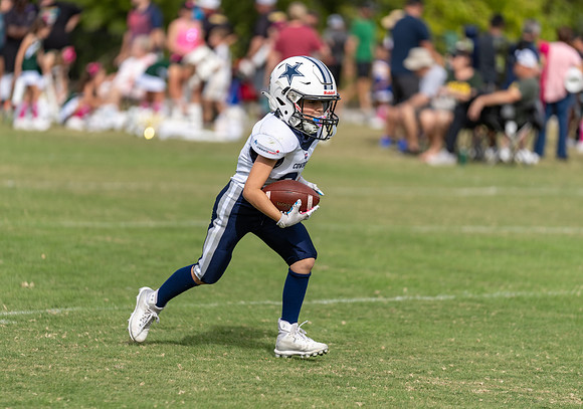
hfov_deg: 9.0
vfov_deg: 6.4
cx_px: 251
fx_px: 3684
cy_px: 188
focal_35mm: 224
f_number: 2.8
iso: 100
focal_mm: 200
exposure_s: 1/2000
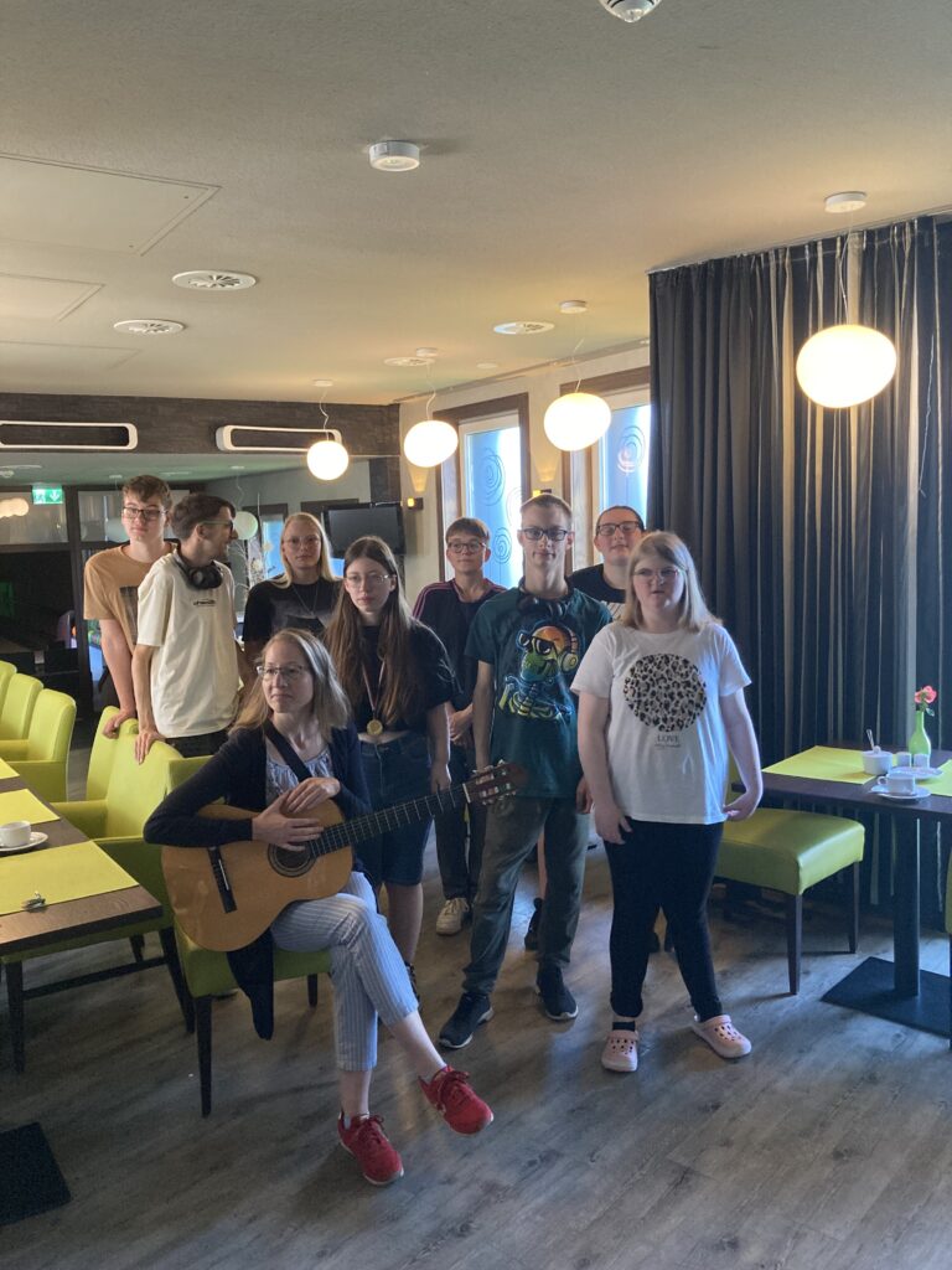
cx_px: 476
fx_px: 1027
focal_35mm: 28
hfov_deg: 49.7
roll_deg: +1.6
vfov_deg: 63.4
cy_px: 635
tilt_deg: -4.8
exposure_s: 1/50
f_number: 1.8
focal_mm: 3.99
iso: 320
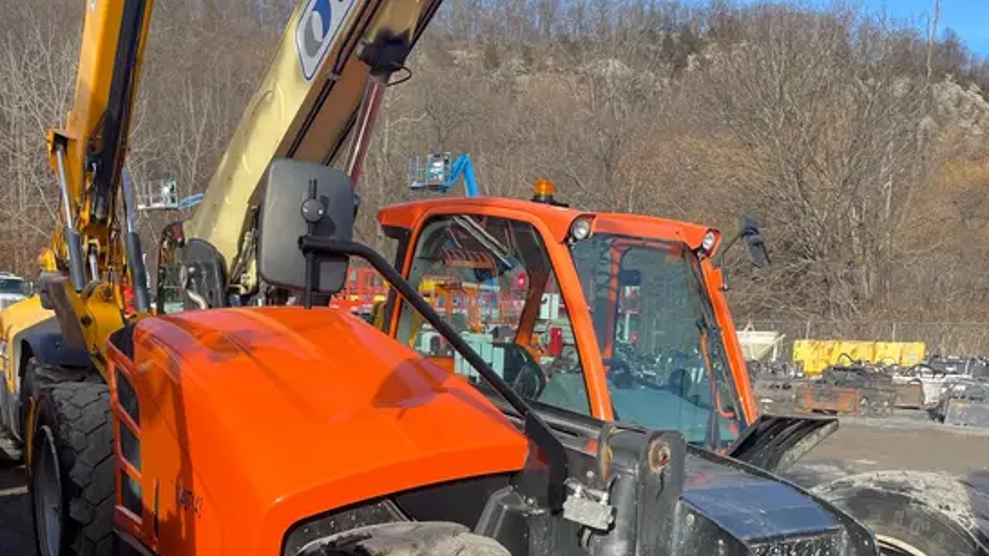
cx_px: 494
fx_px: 996
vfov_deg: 30.1
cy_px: 479
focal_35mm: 38
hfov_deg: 52.8
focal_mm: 4.2
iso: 50
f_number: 1.6
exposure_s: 1/1742
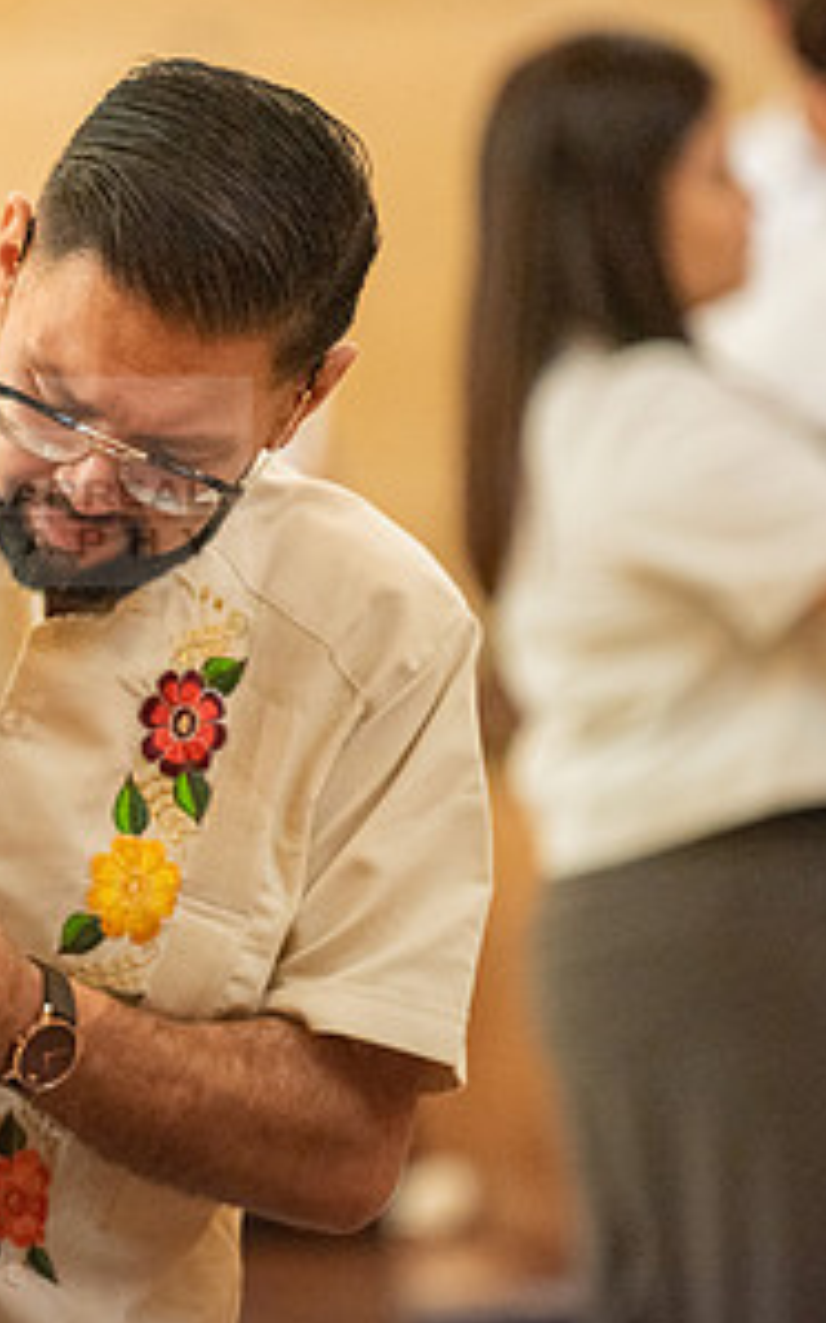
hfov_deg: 3.3
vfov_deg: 5.3
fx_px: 14313
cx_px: -124
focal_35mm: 397
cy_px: 482
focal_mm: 200
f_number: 2.8
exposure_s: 1/160
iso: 2000
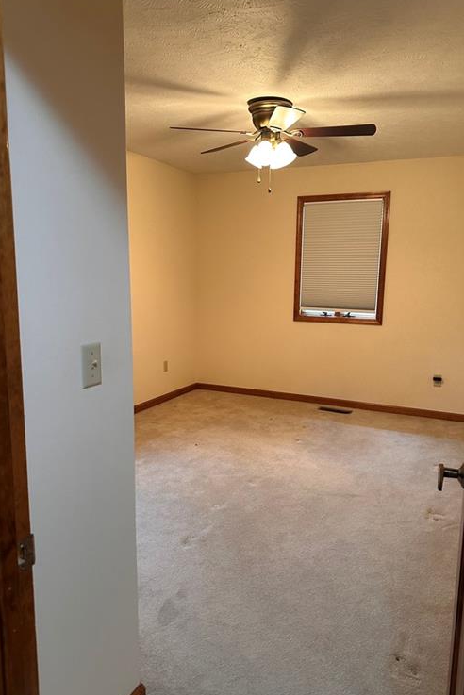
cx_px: 254
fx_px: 502
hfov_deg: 49.5
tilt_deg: -6.9
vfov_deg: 69.4
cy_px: 355
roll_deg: -1.8
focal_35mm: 26
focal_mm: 6.86
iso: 320
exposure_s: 1/60
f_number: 1.78
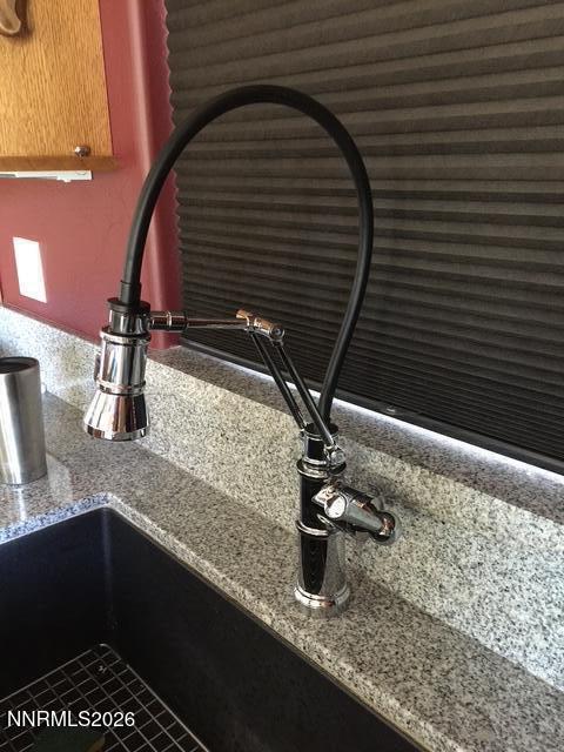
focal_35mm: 29
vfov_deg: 61.7
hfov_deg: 48.2
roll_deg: +0.5
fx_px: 630
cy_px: 376
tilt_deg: -17.5
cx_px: 282
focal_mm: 4.15
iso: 100
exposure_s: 1/4
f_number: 2.2
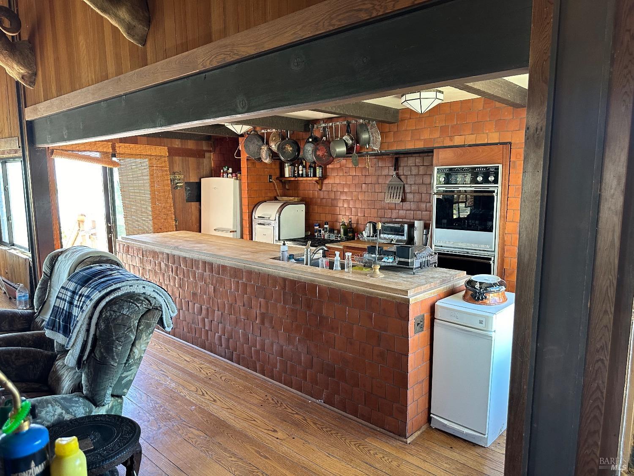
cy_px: 238
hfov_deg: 71.6
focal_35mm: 24
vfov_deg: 56.8
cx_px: 317
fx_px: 440
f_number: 1.78
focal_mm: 6.86
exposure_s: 1/81
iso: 250
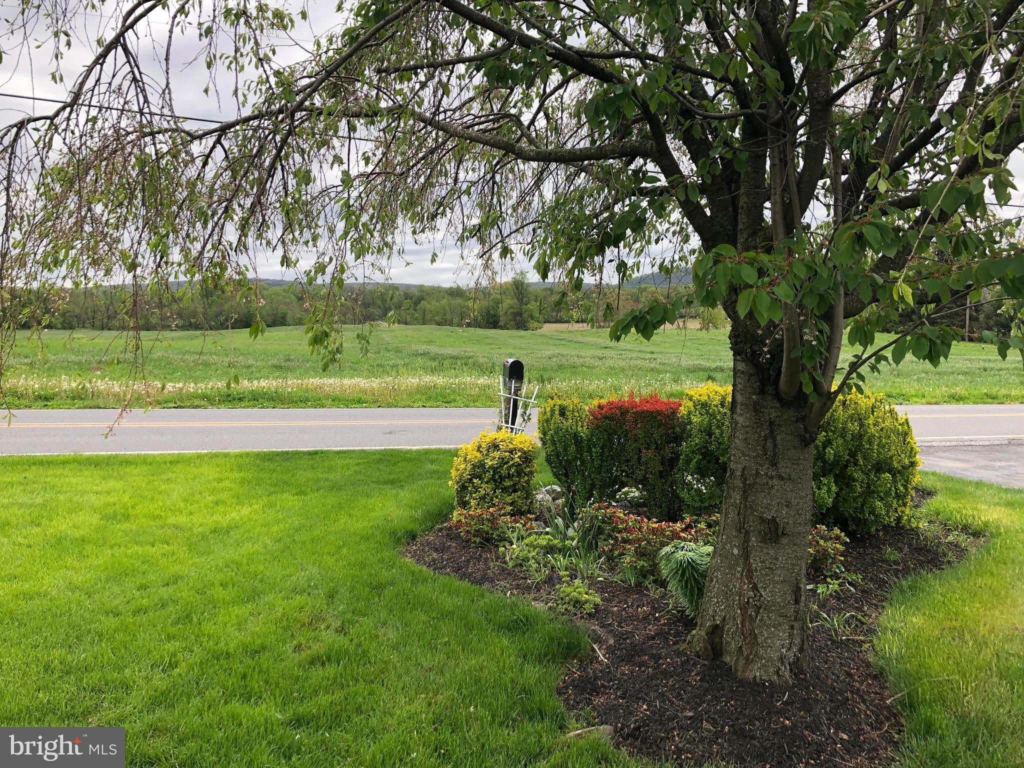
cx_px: 512
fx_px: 828
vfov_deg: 49.7
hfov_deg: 63.4
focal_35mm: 28
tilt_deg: -3.3
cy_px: 384
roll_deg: -0.4
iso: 20
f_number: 1.8
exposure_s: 1/941
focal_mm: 3.99
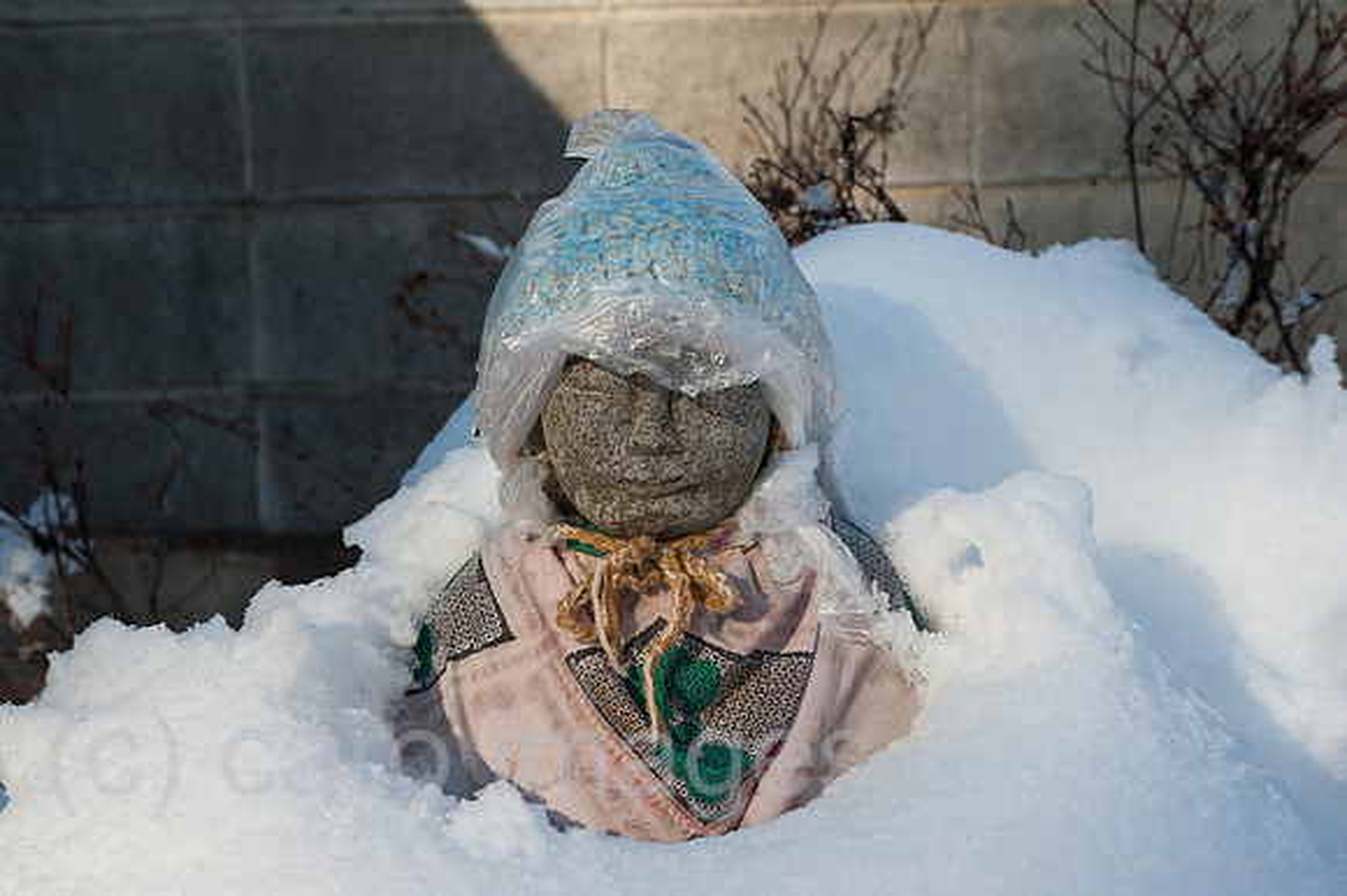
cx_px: 674
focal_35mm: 52
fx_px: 1944
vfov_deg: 26.0
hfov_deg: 38.2
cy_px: 448
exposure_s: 1/400
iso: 200
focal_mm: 52
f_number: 8
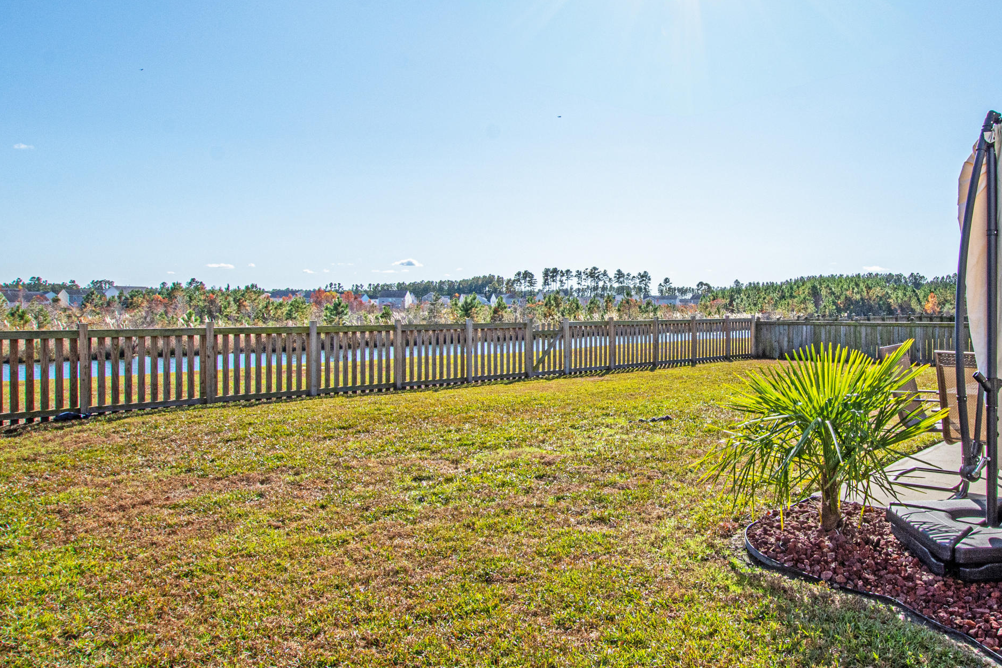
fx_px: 668
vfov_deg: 53.1
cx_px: 642
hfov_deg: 72.2
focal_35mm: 24
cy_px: 306
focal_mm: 10
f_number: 10
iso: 320
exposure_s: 1/800
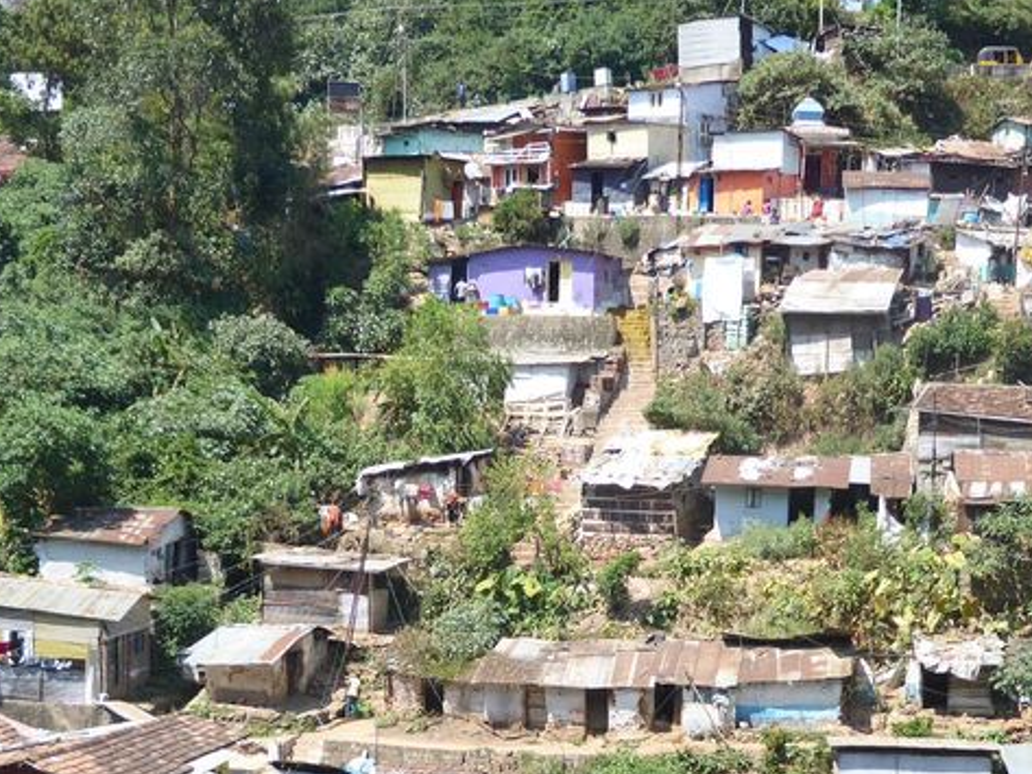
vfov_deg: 20.5
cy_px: 632
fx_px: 2117
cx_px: 491
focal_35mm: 71
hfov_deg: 27.4
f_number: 3.8
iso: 80
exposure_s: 1/250
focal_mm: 7.2
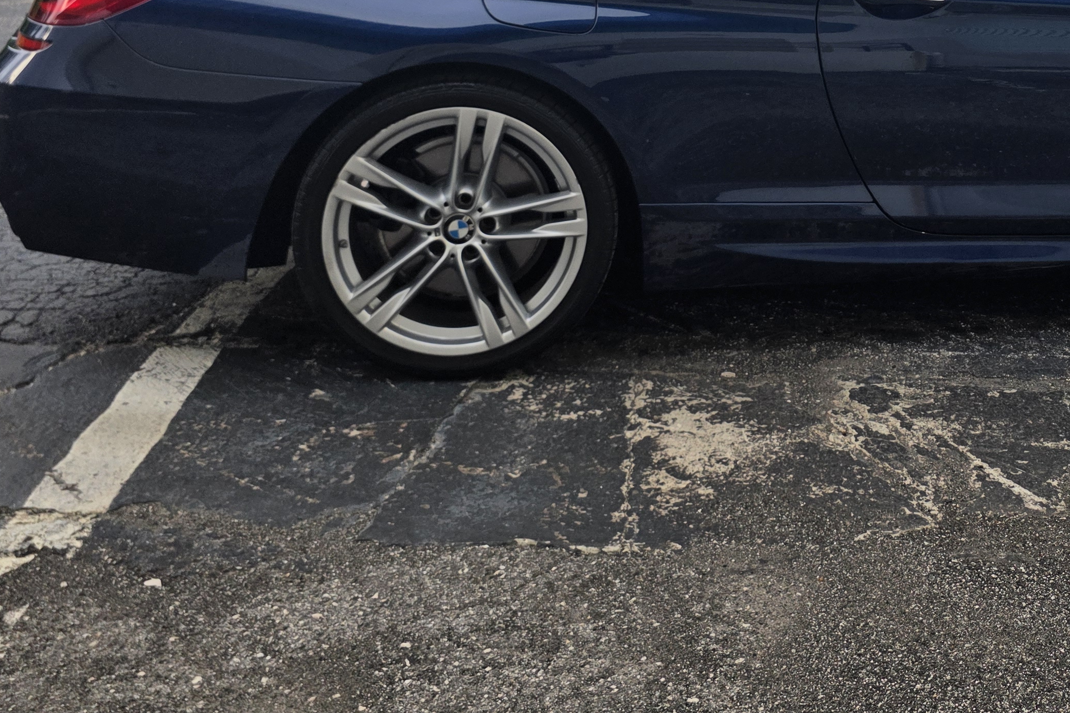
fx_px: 1367
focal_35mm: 46
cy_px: -32
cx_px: 882
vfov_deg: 27.3
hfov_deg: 40.7
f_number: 1.7
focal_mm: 6.3
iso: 64
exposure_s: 1/180
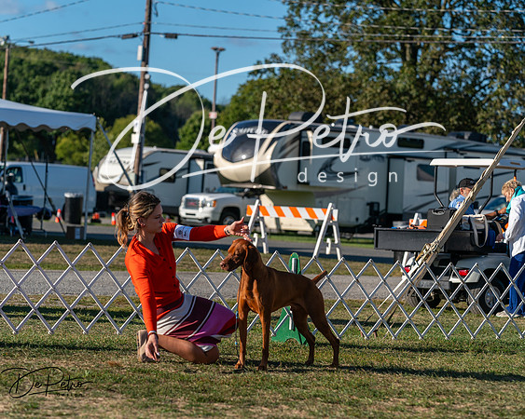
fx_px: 2099
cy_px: 210
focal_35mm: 135
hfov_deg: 14.3
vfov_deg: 11.4
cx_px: 262
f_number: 4.5
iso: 125
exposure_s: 1/1250
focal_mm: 120
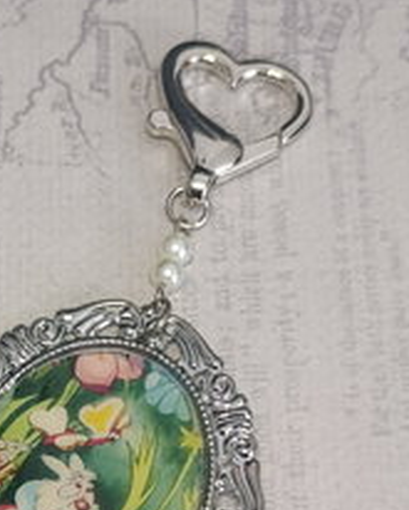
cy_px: 449
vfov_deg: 31.1
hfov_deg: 25.3
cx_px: 22
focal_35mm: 58
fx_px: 877
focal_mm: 6.14
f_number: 1.6
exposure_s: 1/100
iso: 1000
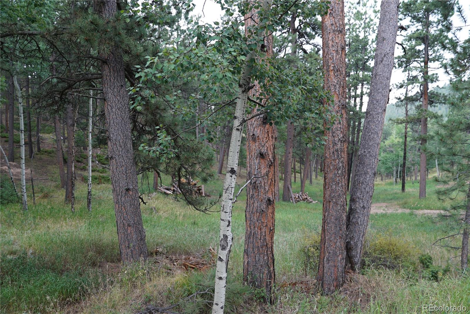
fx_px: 313
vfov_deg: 53.2
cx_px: 235
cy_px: 157
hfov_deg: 73.7
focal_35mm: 24
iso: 320
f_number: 4
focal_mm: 24
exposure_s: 1/160
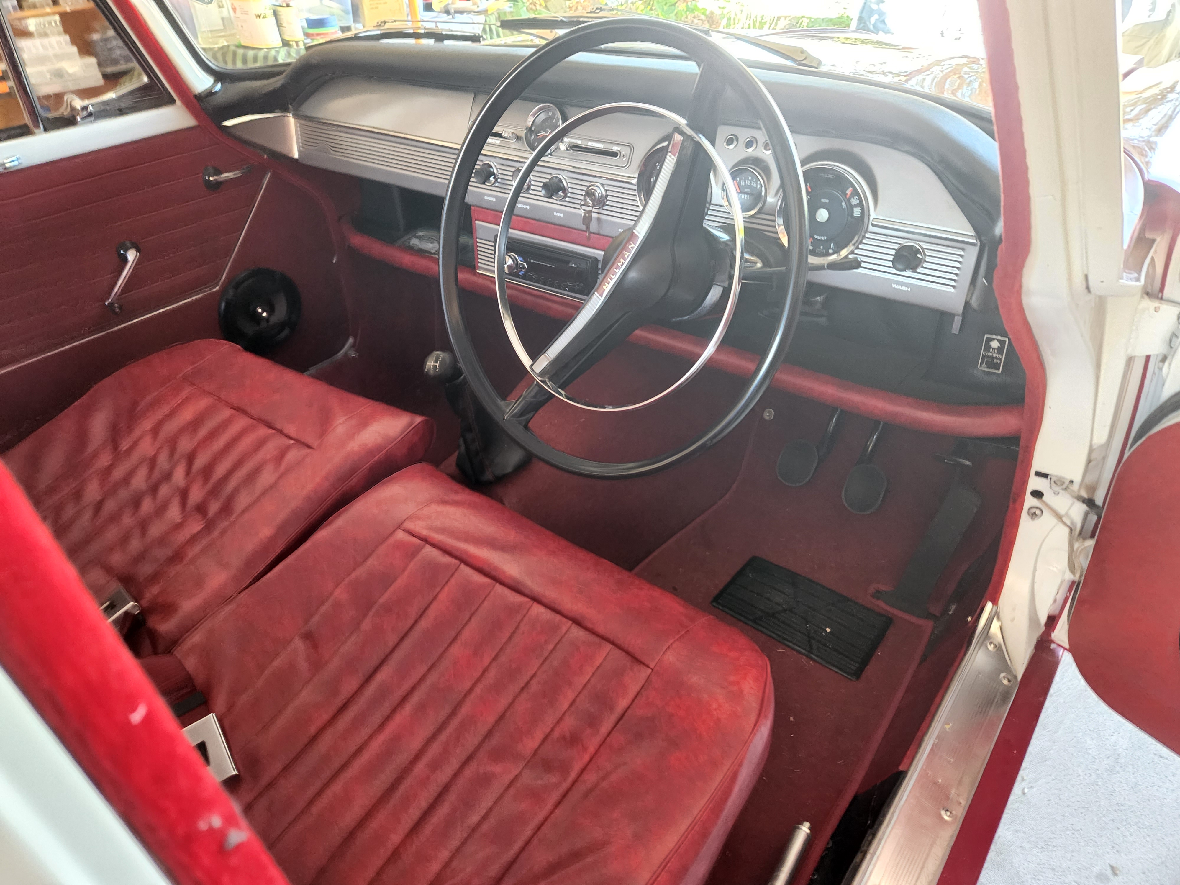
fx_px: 784
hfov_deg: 73.9
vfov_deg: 58.9
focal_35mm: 23
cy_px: 442
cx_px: 590
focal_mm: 5.4
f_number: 1.8
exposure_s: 1/100
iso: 400
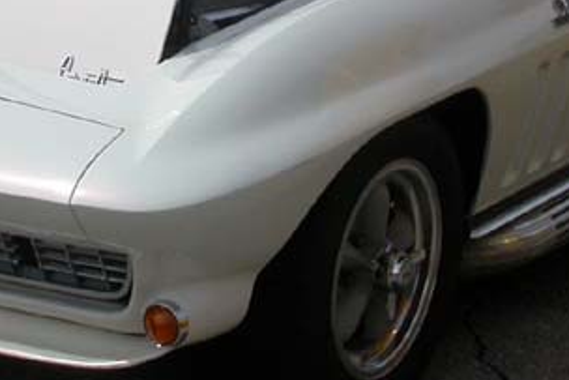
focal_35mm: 133
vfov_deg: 10.2
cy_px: -9
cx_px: 146
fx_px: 2103
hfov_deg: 15.3
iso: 100
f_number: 7.5
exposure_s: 1/743
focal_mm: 7.85
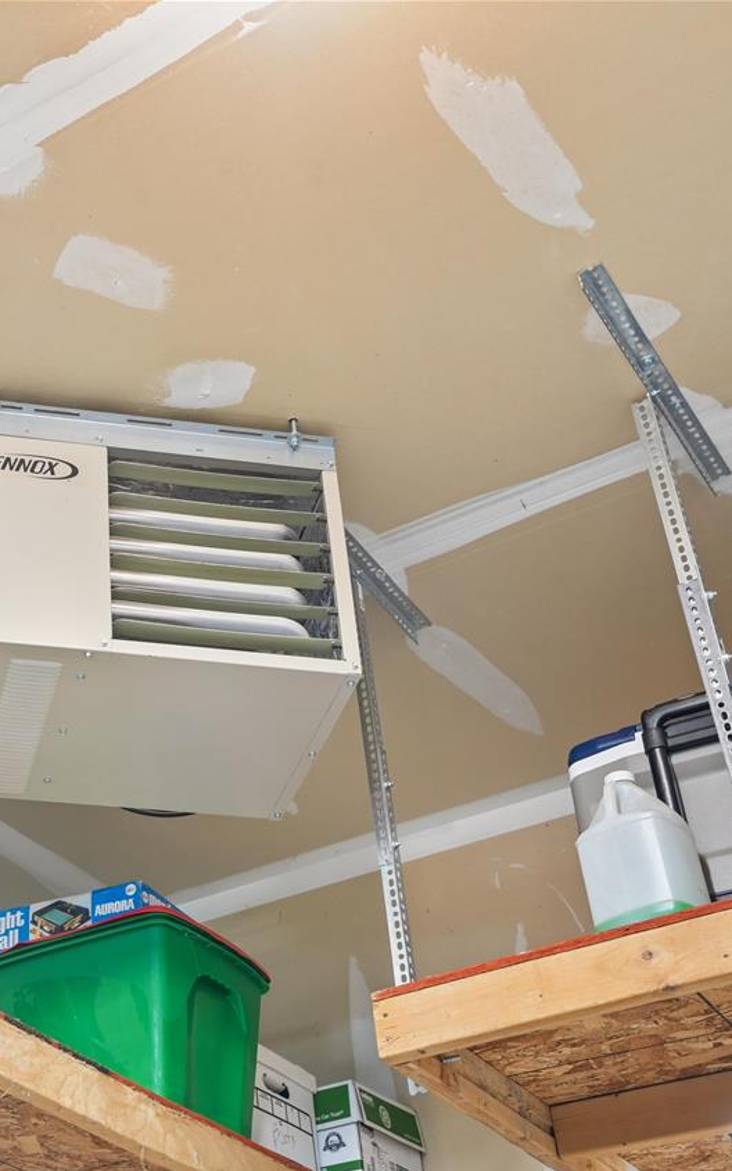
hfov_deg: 23.4
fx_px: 1724
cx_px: 87
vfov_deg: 37.5
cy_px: 590
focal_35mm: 54
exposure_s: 1/6
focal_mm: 35
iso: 640
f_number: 9
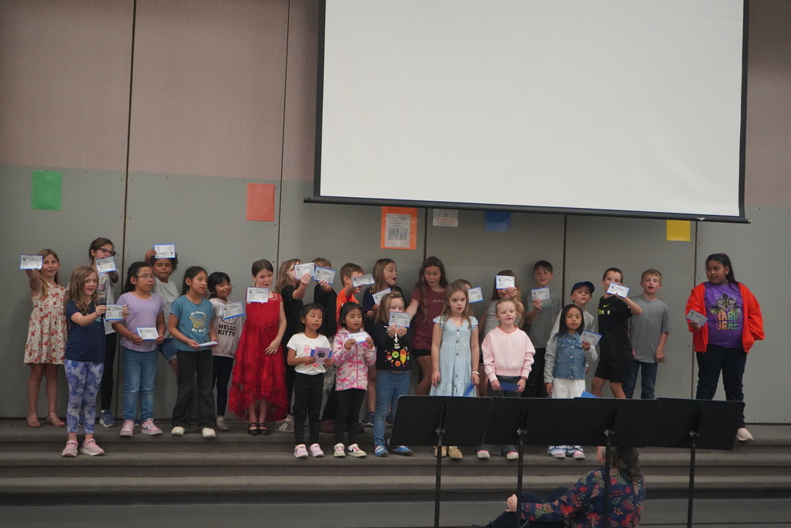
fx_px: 1143
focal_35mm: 52
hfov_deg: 38.2
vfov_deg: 26.0
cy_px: 264
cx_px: 396
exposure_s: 1/160
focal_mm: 52
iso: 8000
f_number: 5
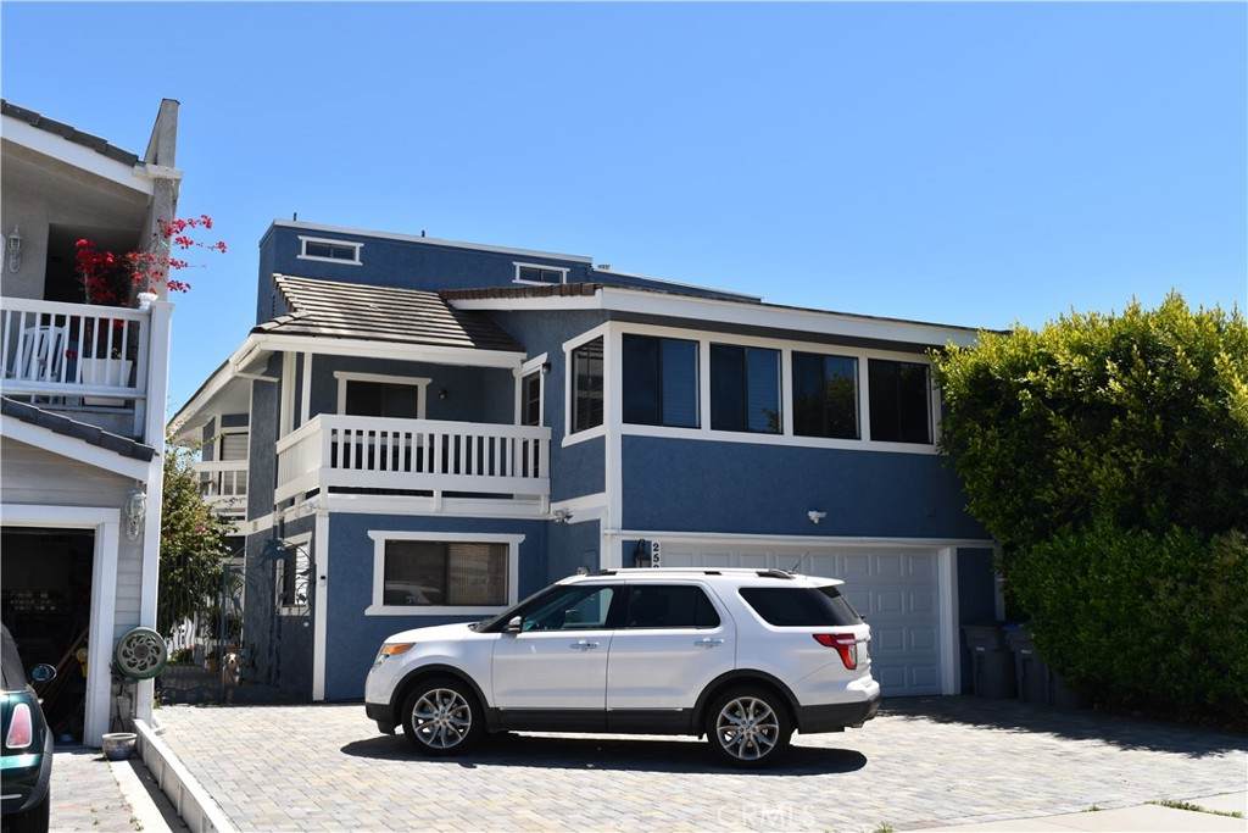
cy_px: 416
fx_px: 1300
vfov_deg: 35.5
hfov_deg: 51.3
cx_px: 624
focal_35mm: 38
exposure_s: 1/400
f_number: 10
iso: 200
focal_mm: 25
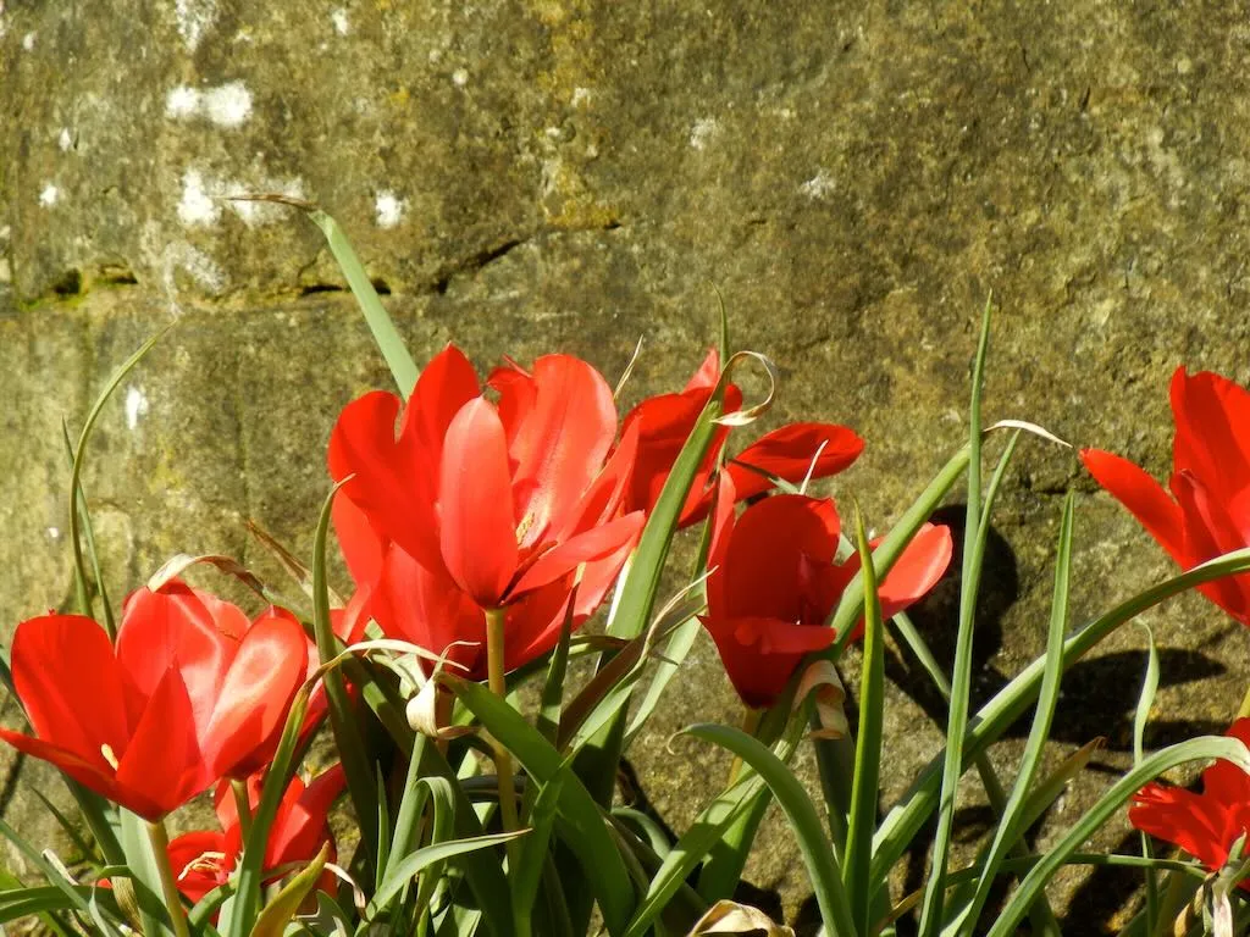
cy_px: 468
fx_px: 10833
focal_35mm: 300
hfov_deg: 6.6
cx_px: 625
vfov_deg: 5.0
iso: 160
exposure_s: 1/348
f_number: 5.6
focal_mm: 54
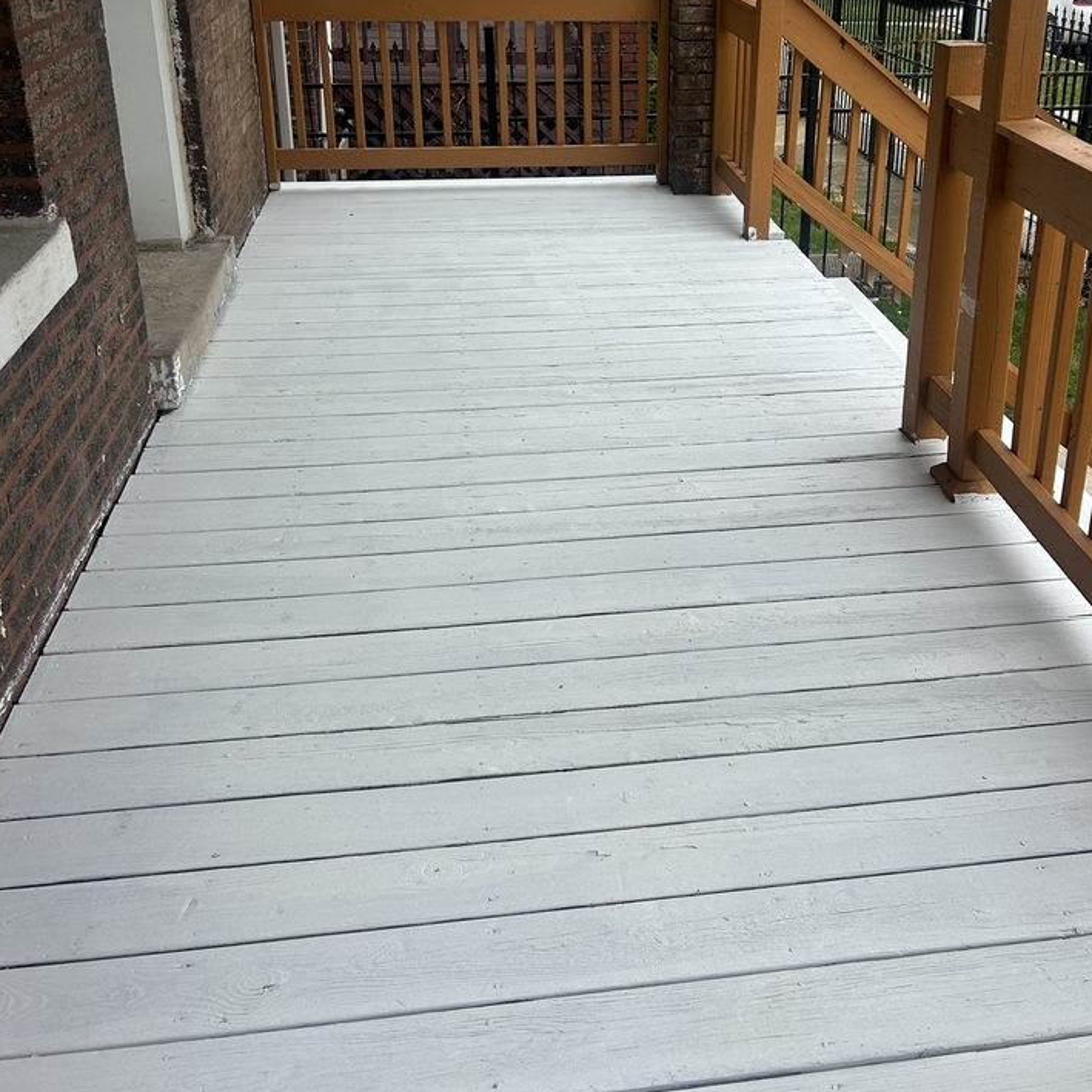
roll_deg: +0.0
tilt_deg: -19.9
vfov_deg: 46.1
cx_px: 610
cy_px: 325
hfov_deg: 47.1
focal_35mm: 35
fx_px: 1249
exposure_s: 1/2045
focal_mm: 5.7
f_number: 1.5
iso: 50
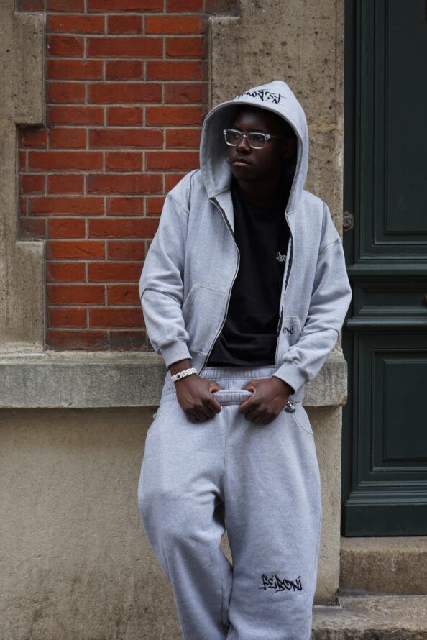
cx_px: 183
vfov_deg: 29.2
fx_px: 1227
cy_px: 335
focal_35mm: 69
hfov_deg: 19.7
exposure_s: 1/160
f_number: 5
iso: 160
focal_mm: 60
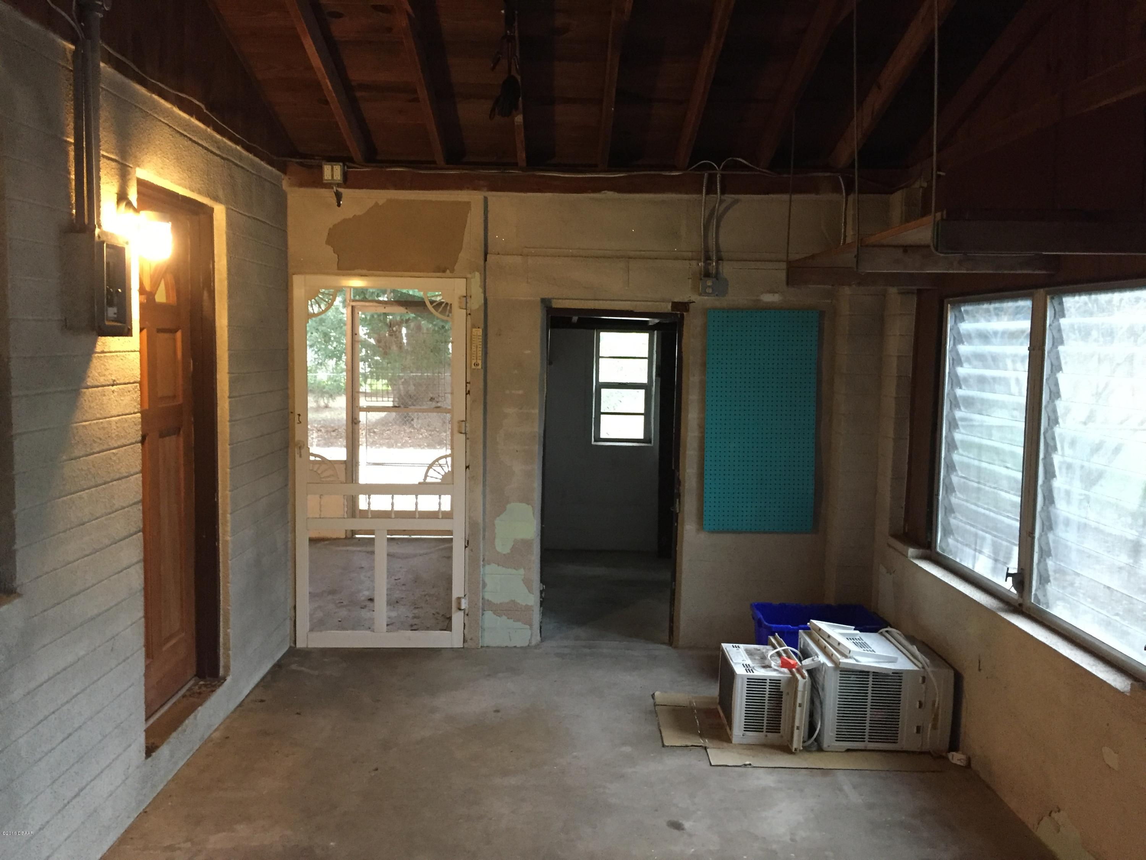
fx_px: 960
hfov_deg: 61.7
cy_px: 430
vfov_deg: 48.2
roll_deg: -0.6
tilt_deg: -6.3
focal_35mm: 29
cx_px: 573
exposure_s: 1/20
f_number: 2.2
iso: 250
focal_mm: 4.15
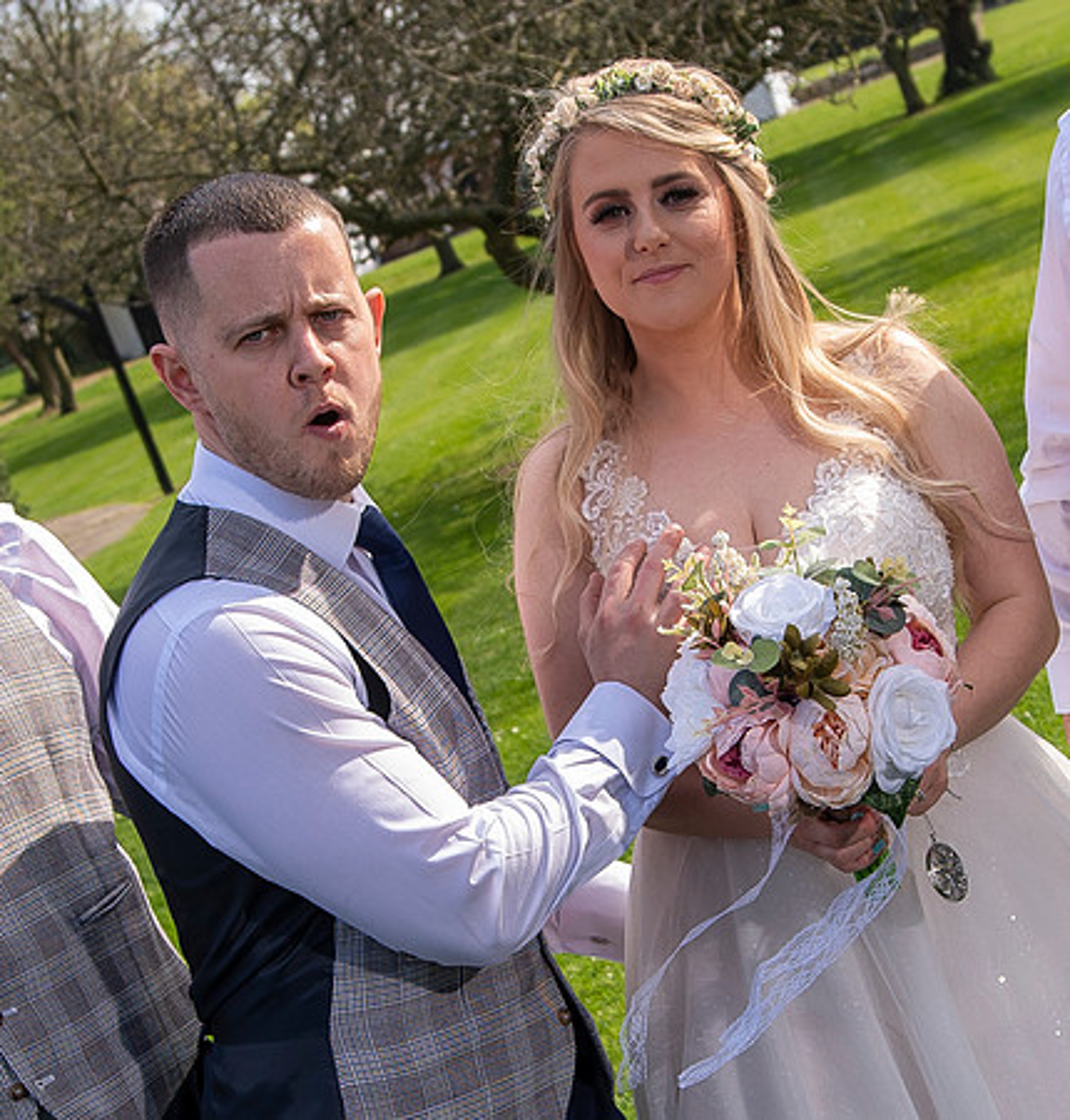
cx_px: 586
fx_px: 2610
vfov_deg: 24.1
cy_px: 751
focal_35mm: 73
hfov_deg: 23.2
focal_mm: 21
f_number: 4.5
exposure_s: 1/400
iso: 125
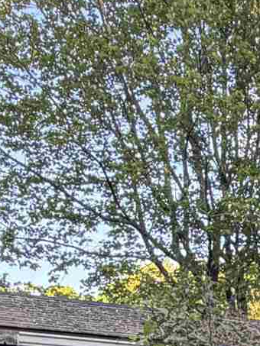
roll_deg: +0.7
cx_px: 385
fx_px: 951
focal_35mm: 95
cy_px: 601
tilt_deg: -2.2
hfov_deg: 14.6
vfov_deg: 17.3
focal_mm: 2.22
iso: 100
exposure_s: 1/121
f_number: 2.2
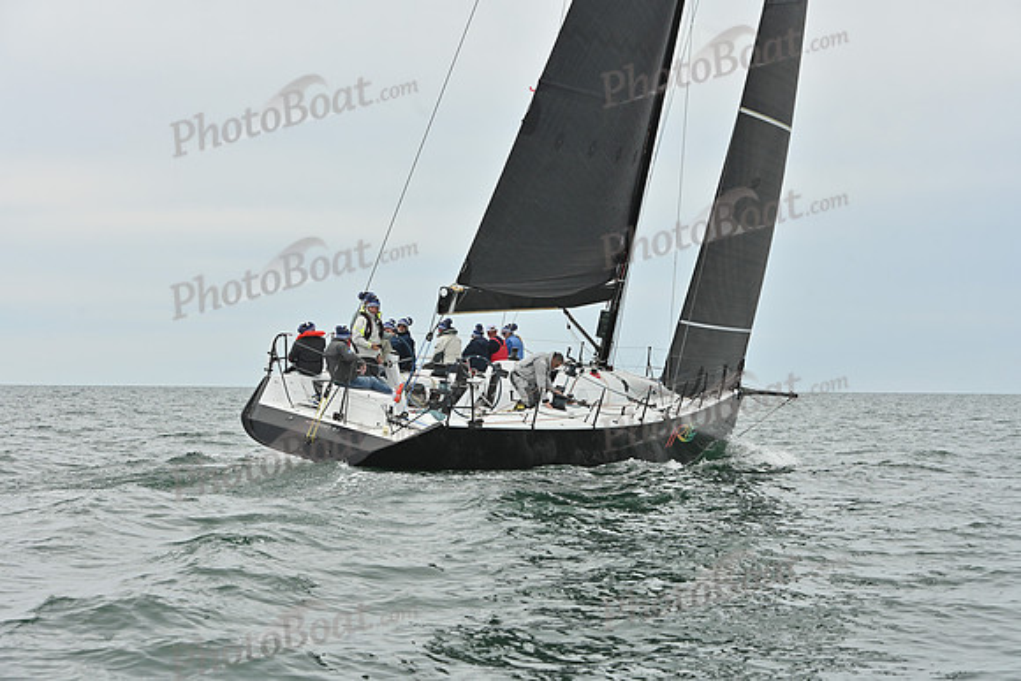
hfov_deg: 20.4
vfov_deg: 13.7
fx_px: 2837
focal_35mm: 100
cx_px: 510
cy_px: 340
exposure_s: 1/1250
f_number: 7.1
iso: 320
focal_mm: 100
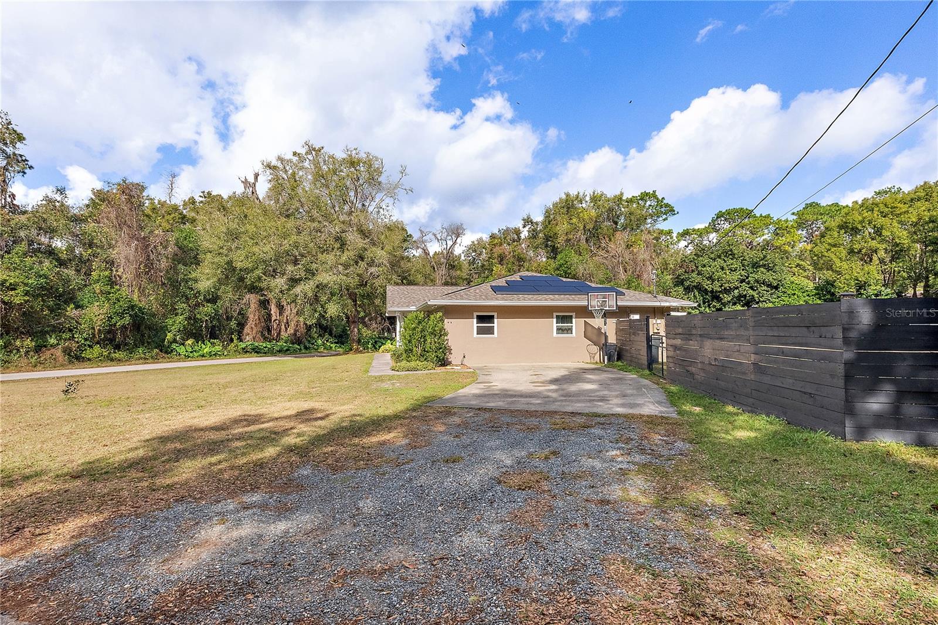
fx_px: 482
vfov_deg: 65.9
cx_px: 469
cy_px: 312
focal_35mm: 18
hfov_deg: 88.4
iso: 1600
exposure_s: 1/125
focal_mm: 18.5
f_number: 22
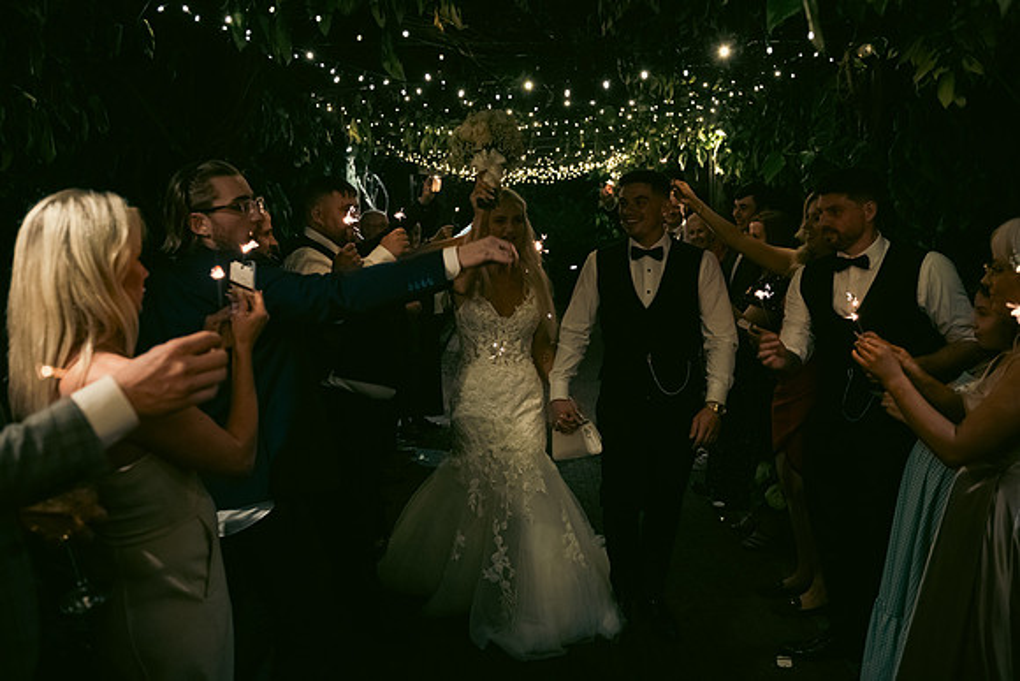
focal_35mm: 29
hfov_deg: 63.6
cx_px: 510
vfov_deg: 45.0
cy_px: 340
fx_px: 822
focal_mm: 29
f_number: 3.5
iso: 2500
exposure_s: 1/160
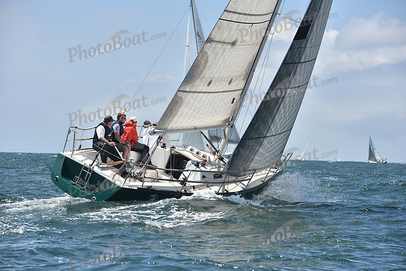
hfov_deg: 14.7
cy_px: 136
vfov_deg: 9.8
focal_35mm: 140
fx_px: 1579
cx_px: 203
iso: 250
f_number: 7.1
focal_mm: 140
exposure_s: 1/1250
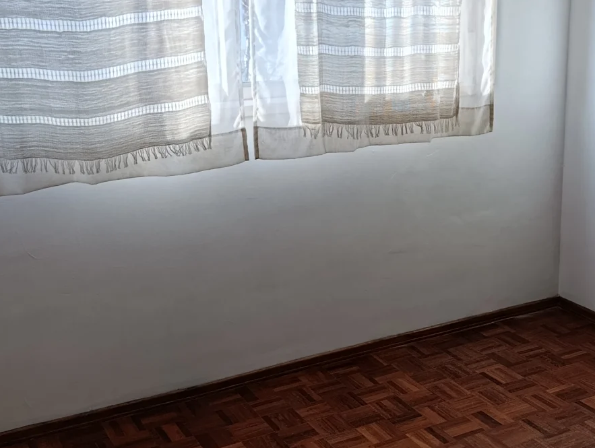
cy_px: 198
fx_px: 861
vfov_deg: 29.2
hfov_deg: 38.0
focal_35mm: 50
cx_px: 358
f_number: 1.65
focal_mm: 6.11
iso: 165
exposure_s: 1/100
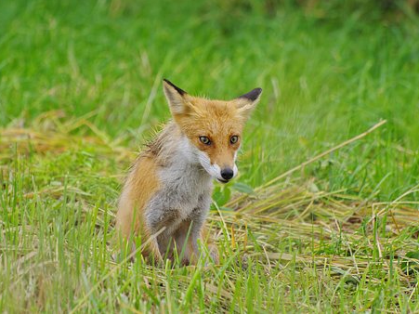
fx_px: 5942
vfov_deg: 3.0
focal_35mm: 491
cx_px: 225
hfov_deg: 4.0
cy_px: 157
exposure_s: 1/50
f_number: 5.6
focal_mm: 300
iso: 200
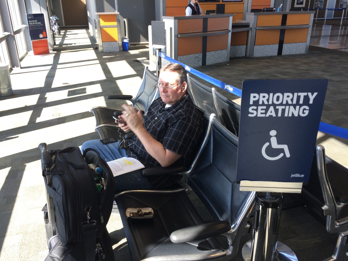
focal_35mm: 29
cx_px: 174
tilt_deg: -24.7
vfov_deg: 48.2
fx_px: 292
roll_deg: +0.8
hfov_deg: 61.7
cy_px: 130
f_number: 2.2
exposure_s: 1/60
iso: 40
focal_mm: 4.15
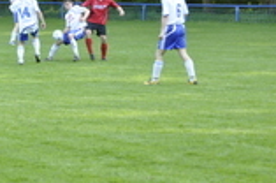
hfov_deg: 10.8
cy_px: 12
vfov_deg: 7.1
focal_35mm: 191
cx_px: 77
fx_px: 1461
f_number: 5.6
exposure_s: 1/125
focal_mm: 40
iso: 360
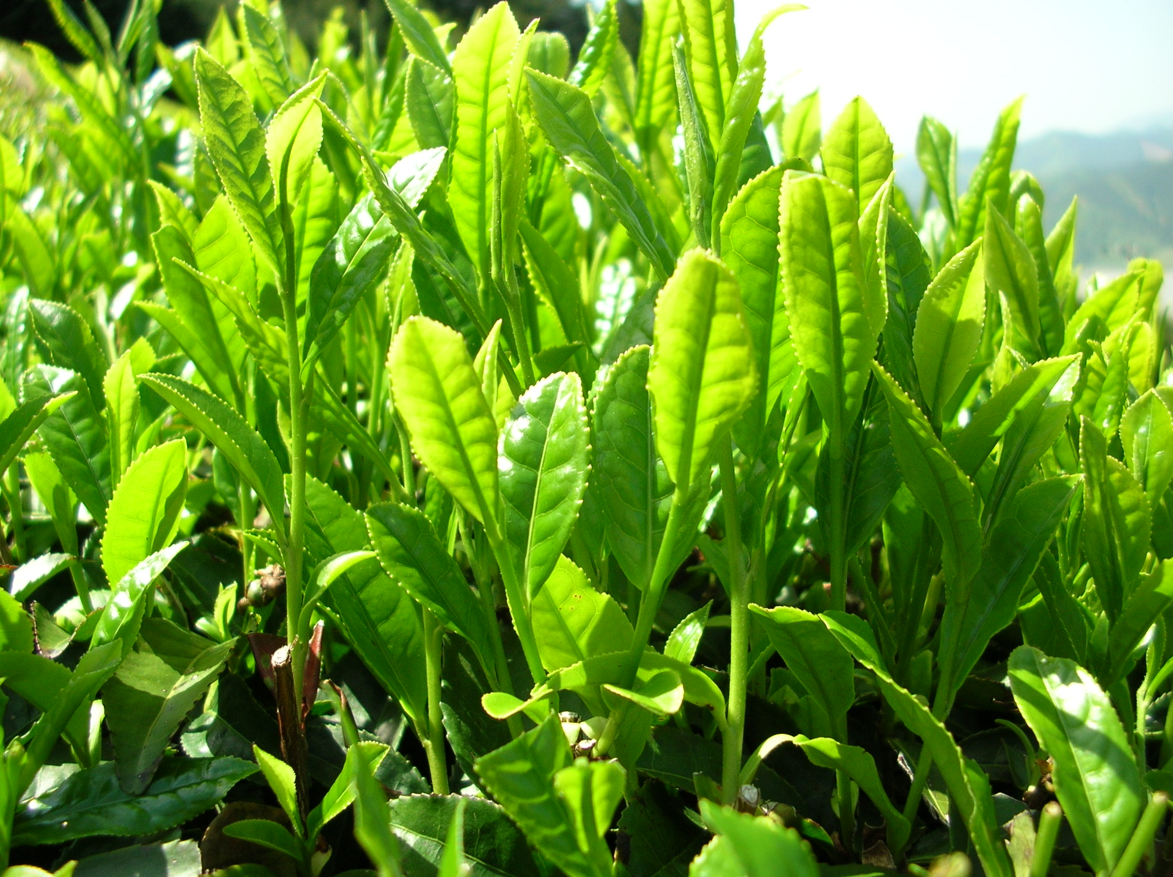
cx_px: 586
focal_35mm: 35
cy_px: 438
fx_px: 1185
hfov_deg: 52.7
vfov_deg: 40.6
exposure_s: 1/316
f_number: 2.8
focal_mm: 5.8
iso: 50
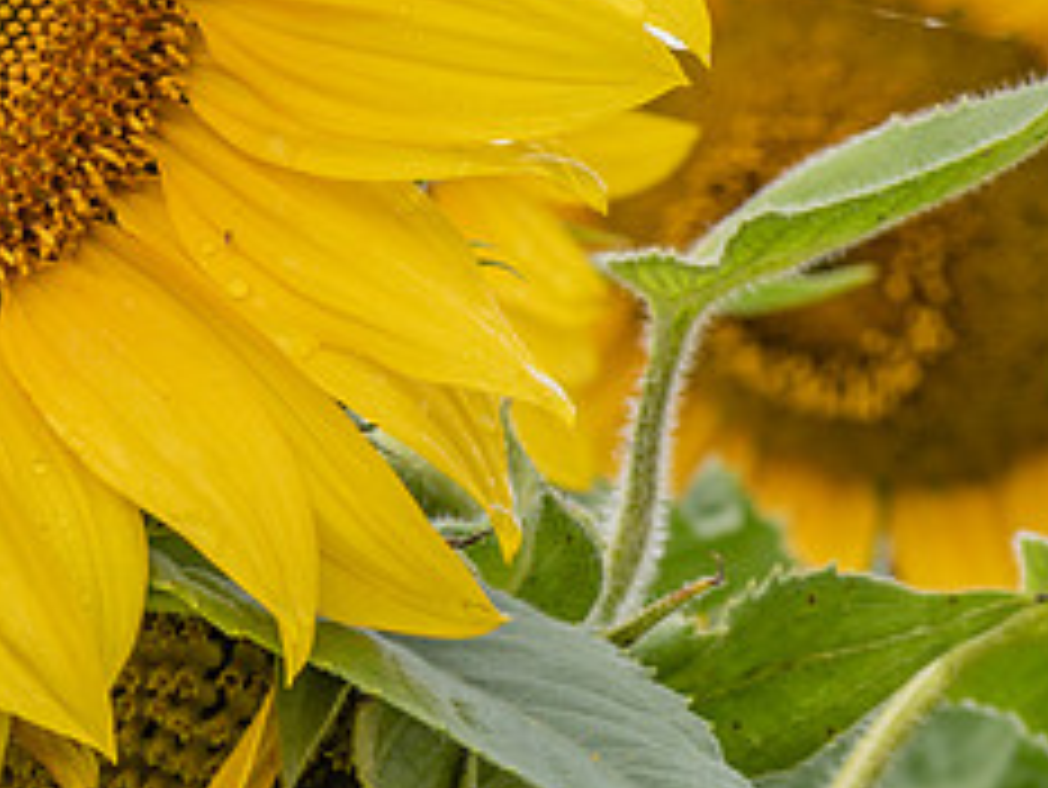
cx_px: 4
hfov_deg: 5.3
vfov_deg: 4.0
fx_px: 11389
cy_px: 11
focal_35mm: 376
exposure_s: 1/2
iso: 100
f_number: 16
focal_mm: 105
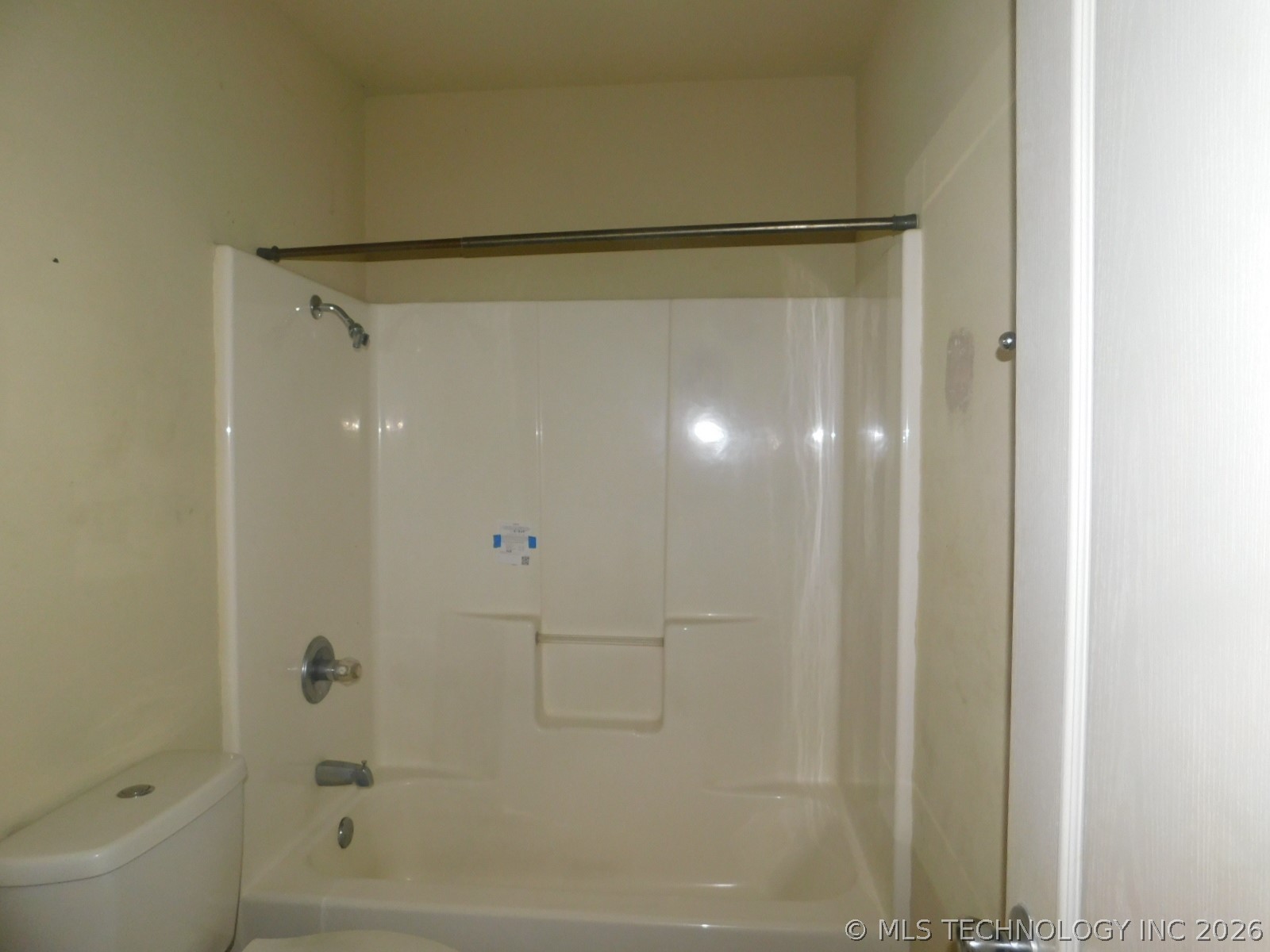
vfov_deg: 58.9
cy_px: 476
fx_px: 844
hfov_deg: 73.9
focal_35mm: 23
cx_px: 635
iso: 200
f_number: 3
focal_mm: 4
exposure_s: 1/30
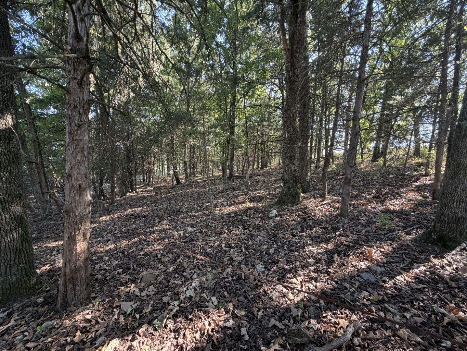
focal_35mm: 14
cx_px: 234
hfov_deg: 102.1
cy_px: 176
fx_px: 189
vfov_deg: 85.7
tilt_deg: -7.1
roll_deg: -3.9
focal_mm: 2.22
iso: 200
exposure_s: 1/121
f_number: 2.2
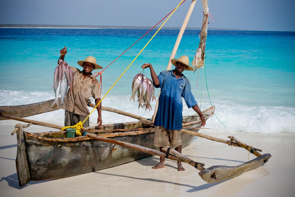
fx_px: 615
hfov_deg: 27.0
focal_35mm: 75
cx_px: 148
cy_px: 98
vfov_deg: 18.2
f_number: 6.3
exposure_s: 1/4000
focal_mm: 50
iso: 400
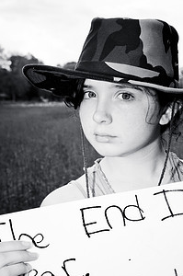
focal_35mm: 54
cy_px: 168
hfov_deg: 24.9
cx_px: 118
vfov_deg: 36.8
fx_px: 413
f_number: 5
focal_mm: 24
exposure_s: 1/250
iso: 250
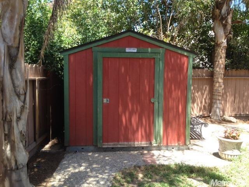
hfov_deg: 55.4
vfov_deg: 42.9
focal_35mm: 33
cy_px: 94
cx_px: 124
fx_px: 237
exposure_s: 1/238
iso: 50
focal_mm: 4.12
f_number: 2.4
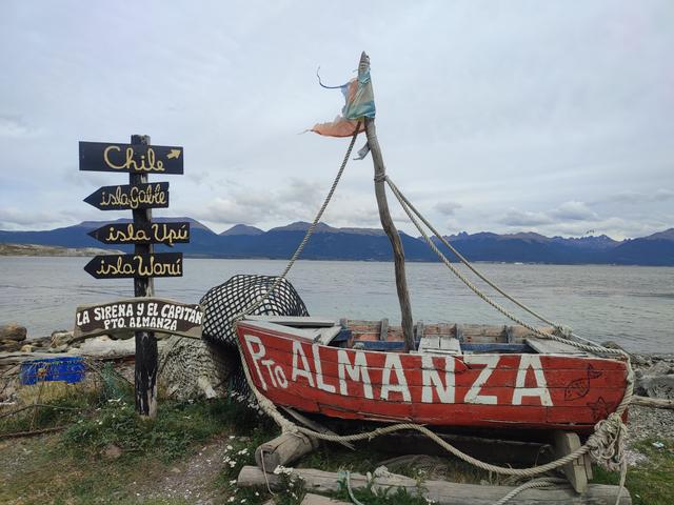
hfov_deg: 69.4
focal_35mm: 25
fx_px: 487
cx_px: 337
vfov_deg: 54.9
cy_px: 252
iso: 50
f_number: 1.9
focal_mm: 6.04
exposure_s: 1/604
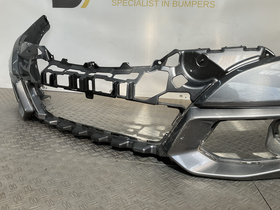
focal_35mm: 29
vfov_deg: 48.2
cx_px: 140
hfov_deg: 61.7
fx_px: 235
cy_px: 105
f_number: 1.8
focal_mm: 3
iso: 16
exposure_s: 1/348
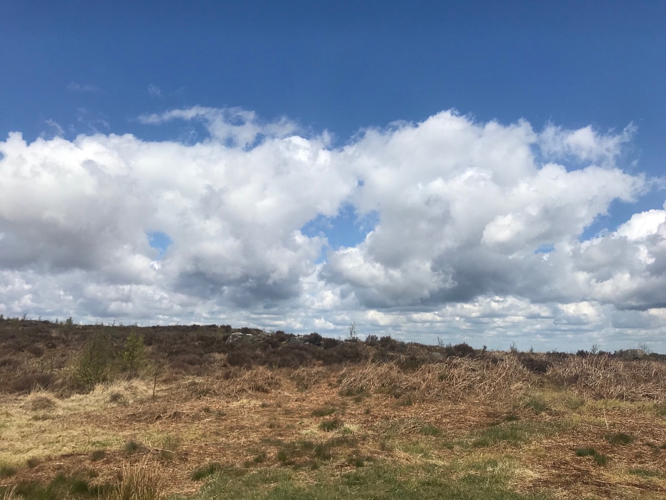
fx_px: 539
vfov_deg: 49.7
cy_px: 250
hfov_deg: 63.4
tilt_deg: +10.1
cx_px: 333
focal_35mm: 28
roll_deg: -0.1
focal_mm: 3.99
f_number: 1.8
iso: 25
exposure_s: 1/5319
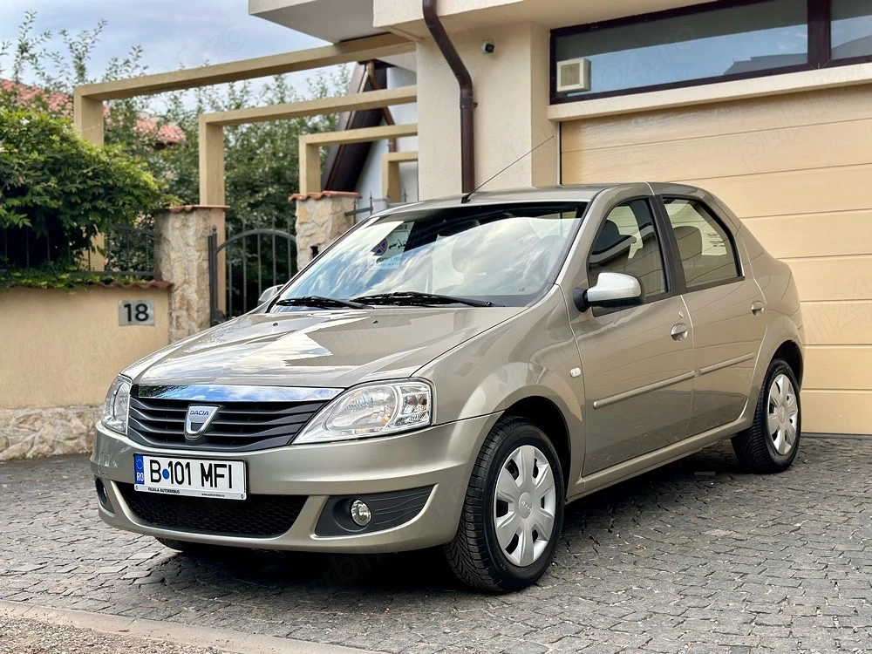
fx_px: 1209
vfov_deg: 30.3
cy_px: 327
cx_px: 436
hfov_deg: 39.7
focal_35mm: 48
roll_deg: +0.7
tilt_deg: +0.4
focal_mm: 6.86
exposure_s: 1/676
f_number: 1.78
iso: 80
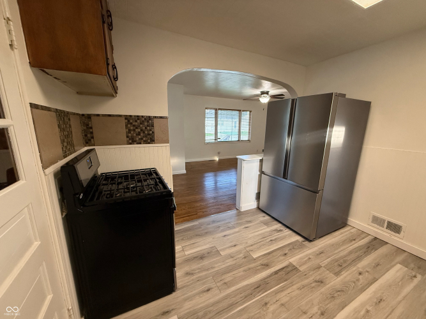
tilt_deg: -11.3
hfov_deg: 102.1
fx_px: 172
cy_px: 160
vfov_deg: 85.7
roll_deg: -0.9
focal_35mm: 14
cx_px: 213
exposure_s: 1/120
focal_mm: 2.22
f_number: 2.2
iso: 320
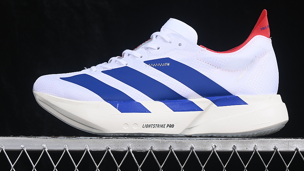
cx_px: 164
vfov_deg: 12.3
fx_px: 790
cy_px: 59
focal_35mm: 98
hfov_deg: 21.8
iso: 160
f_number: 8
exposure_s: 1/80
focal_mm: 50
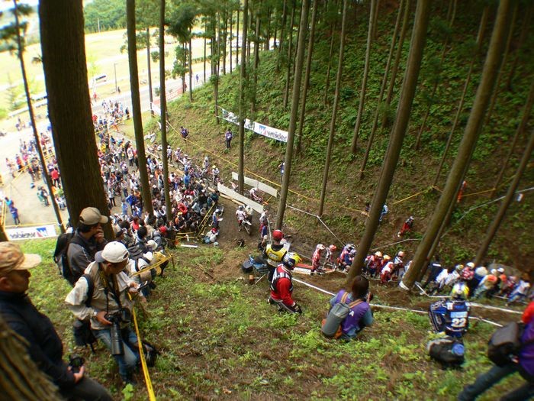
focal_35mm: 35
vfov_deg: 40.7
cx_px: 267
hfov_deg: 52.6
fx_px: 540
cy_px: 200
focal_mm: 7.4
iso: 100
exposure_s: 1/100
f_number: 3.2
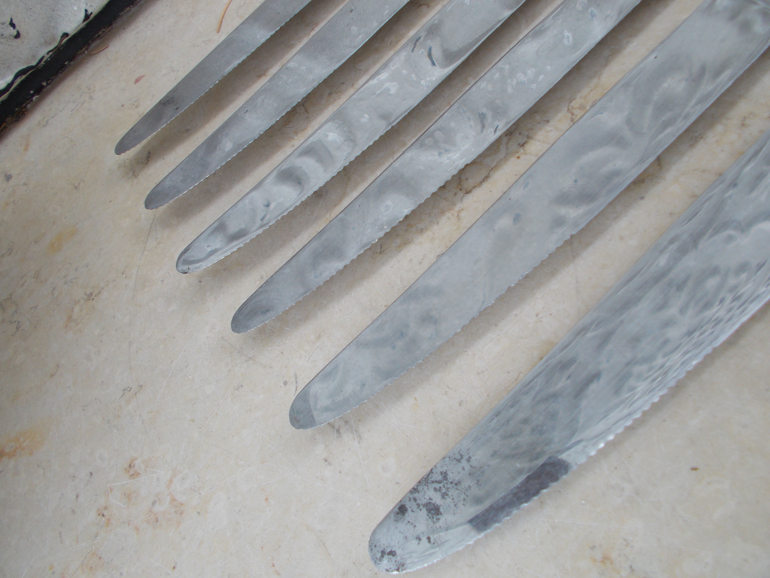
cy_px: 289
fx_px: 667
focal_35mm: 30
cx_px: 385
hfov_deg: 60.0
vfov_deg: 46.8
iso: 80
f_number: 3.4
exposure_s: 1/50
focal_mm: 5.3
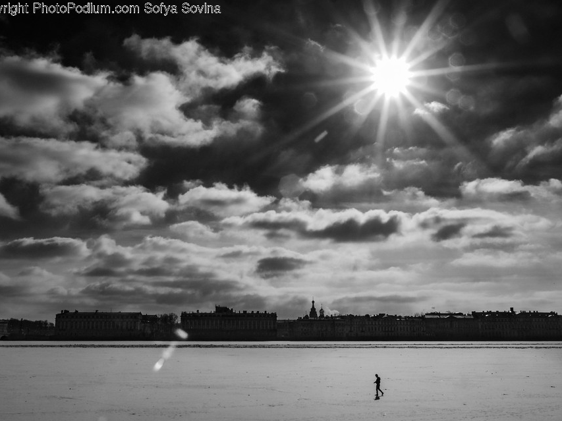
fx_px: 617
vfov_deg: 37.7
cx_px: 269
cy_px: 215
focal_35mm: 38
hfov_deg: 49.0
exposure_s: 1/500
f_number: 22
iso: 250
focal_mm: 18
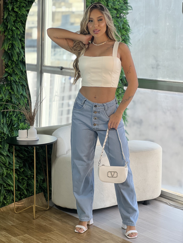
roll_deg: -0.1
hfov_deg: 19.1
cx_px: 92
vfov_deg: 25.3
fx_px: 543
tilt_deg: -7.7
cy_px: 122
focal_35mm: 77
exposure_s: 1/120
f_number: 2.8
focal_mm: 9
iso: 50
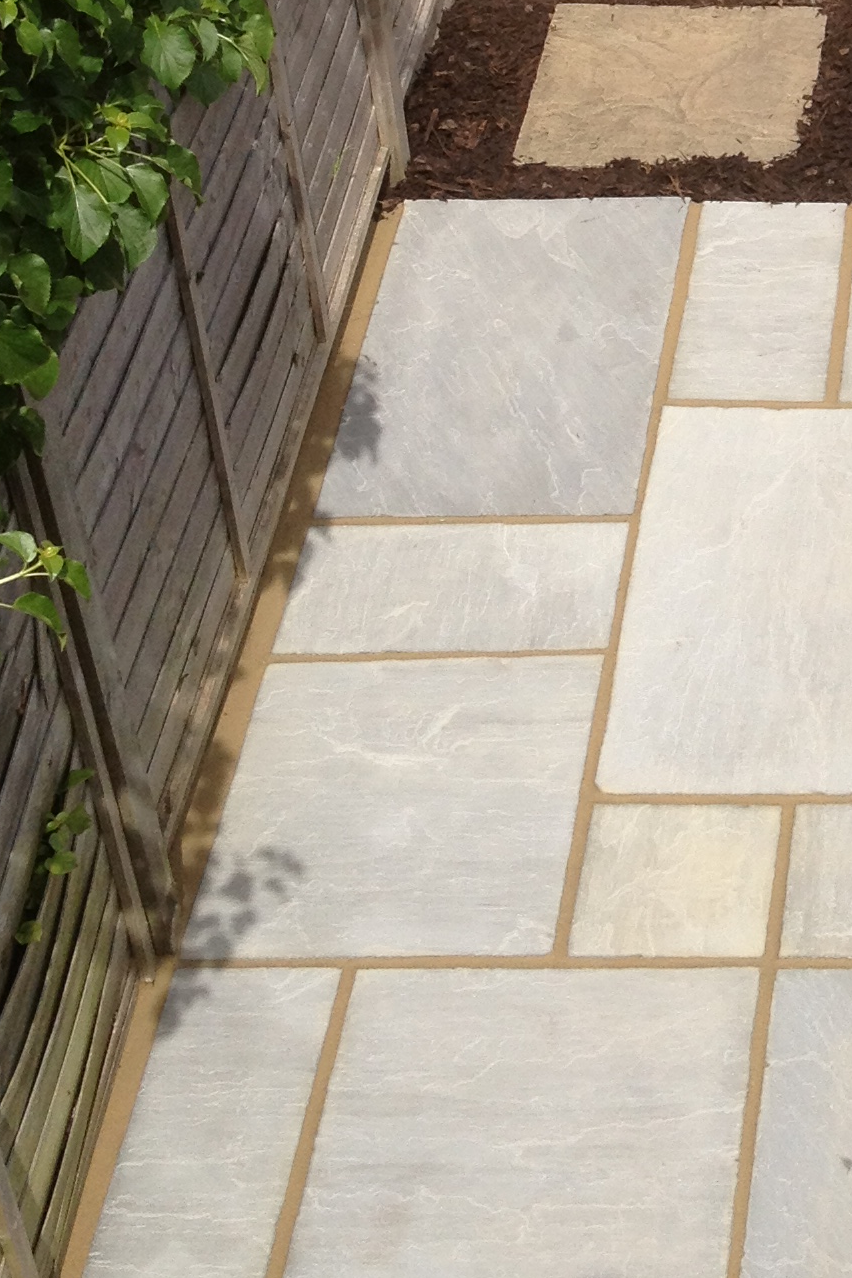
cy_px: -5
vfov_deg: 21.2
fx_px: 3301
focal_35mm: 93
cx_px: 1065
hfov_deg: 14.2
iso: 50
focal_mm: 4.28
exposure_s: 1/1381
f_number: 2.4
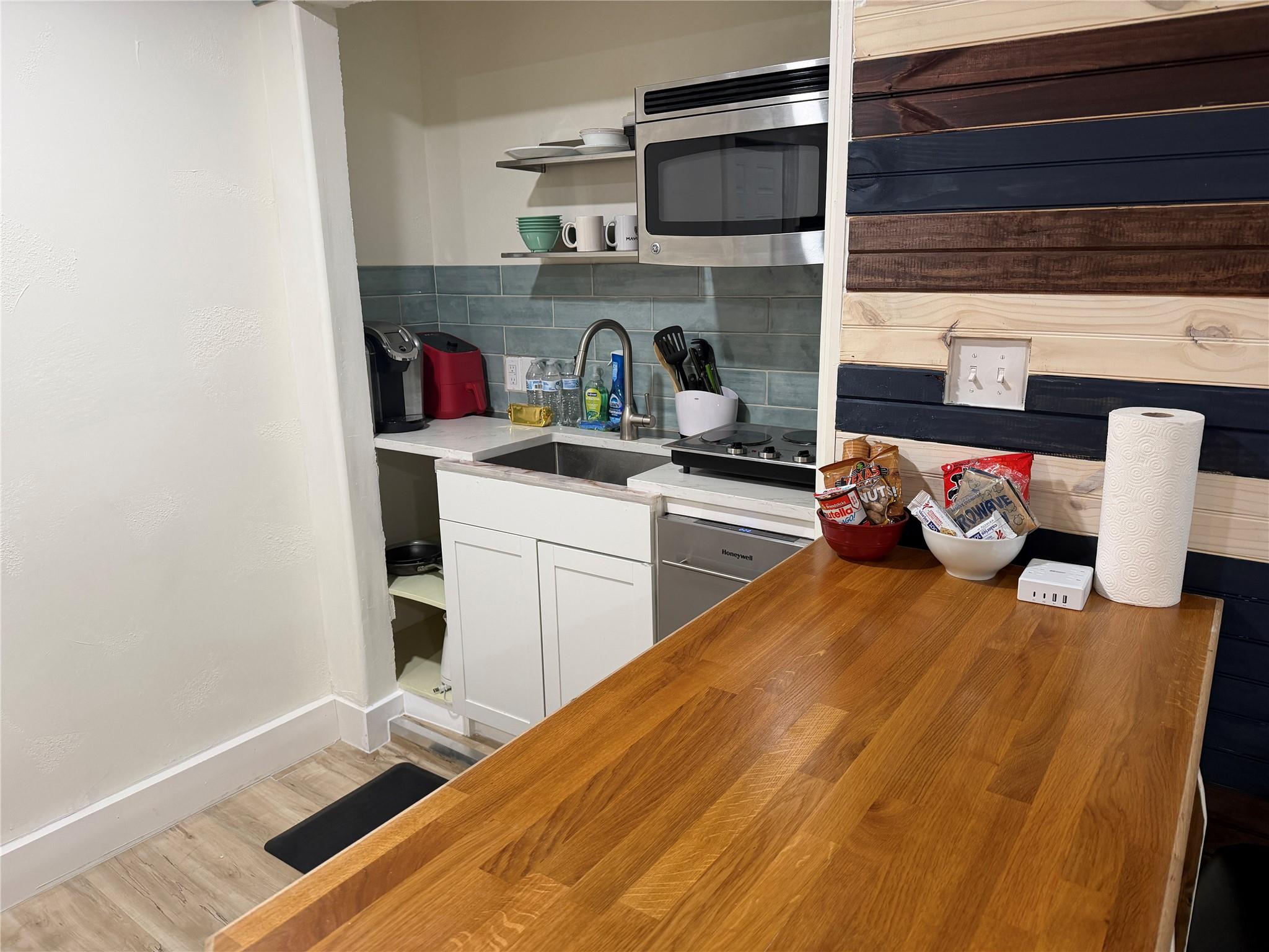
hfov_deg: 71.6
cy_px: 476
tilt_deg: -12.8
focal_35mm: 24
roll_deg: +0.9
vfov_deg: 56.8
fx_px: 880
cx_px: 634
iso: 200
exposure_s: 1/60
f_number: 1.78
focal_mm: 6.76
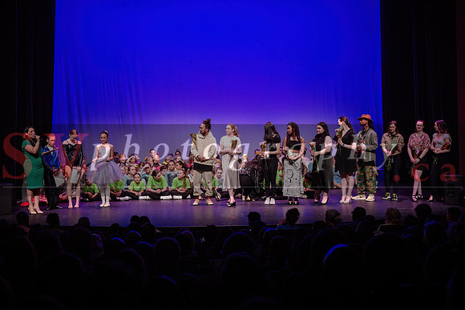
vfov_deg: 22.5
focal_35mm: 60
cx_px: 245
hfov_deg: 33.2
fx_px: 779
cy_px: 112
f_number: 4
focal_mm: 46
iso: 1000
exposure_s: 1/250
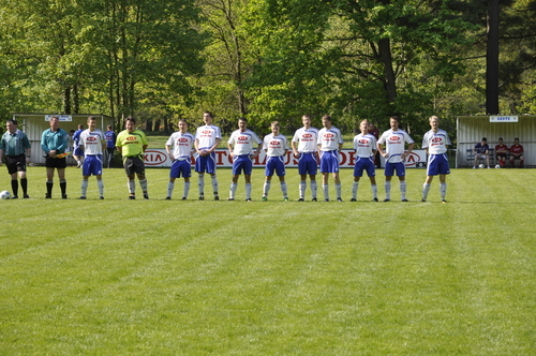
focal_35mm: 128
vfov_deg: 10.7
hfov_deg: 16.1
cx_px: 268
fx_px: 1896
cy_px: 178
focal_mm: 85
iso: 200
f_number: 9
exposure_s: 1/320
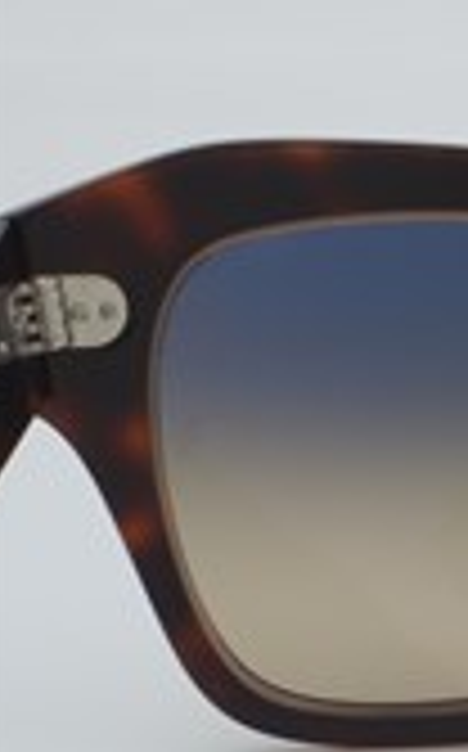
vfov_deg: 11.5
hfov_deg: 7.0
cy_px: 437
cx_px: 873
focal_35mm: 183
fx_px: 3744
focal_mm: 50
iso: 100
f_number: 29
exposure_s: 1/4
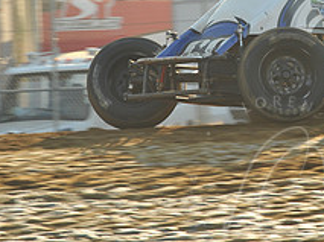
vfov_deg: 3.1
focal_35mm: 472
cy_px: 47
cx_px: 277
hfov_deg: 4.2
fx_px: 4410
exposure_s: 1/320
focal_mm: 180
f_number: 9
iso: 400
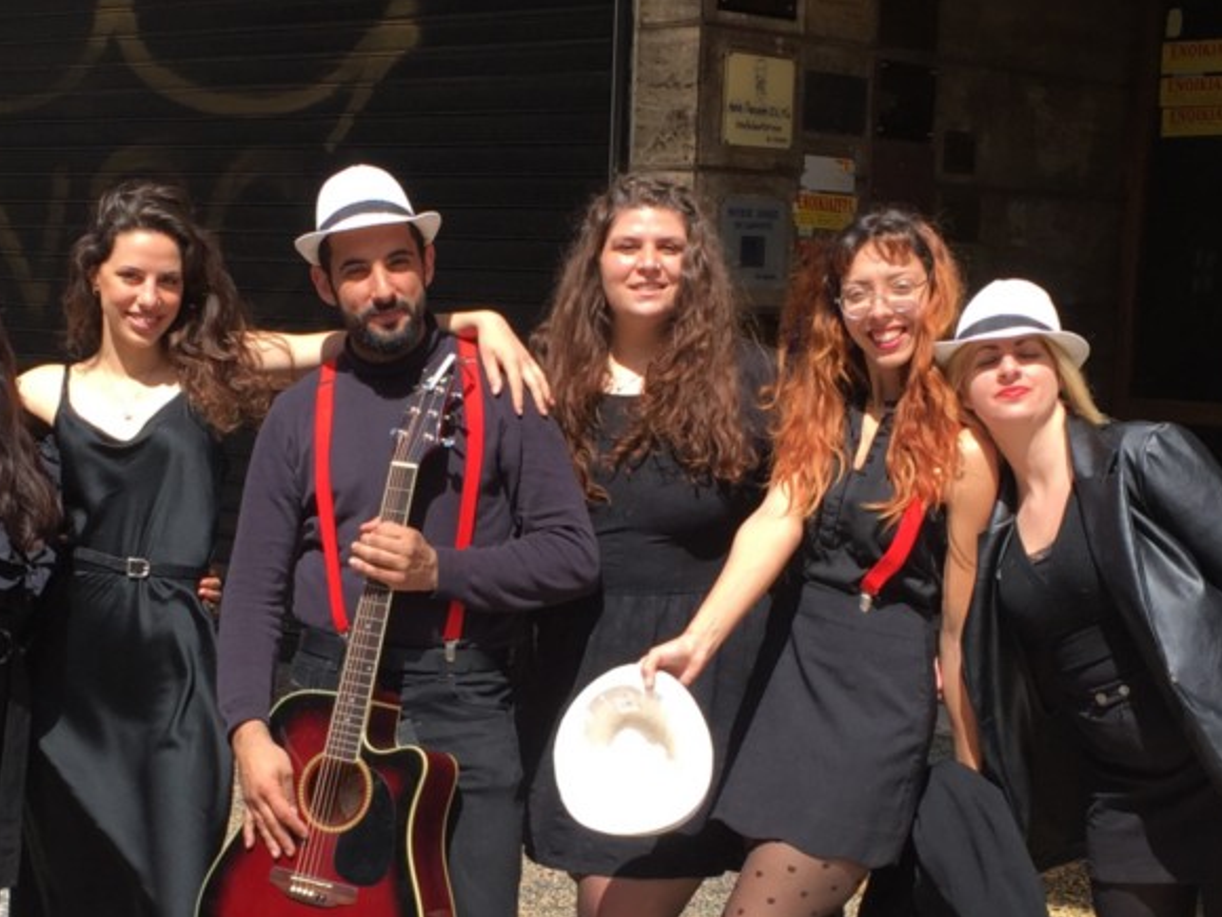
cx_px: 472
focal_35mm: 64
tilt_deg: -8.8
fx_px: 2259
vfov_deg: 22.8
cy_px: 618
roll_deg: -2.4
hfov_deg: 30.2
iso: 32
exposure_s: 1/1068
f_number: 2.2
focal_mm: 4.15
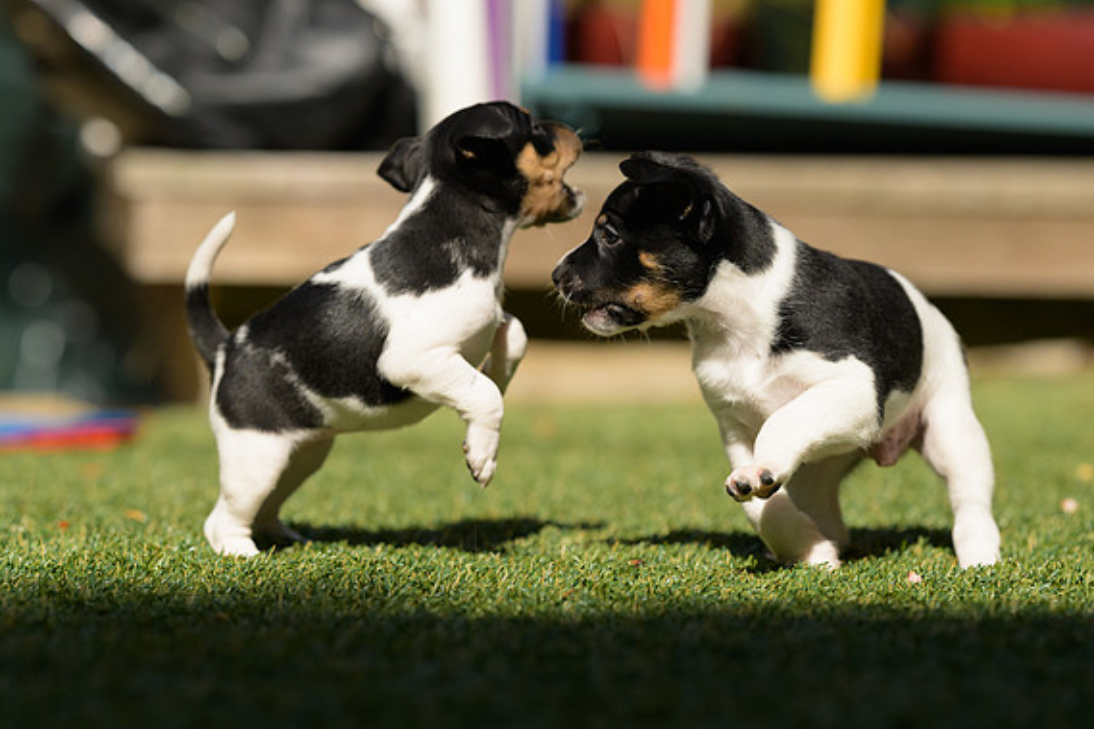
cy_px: 289
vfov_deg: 6.5
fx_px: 6410
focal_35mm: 211
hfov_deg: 9.8
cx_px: 493
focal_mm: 135
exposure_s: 1/12800
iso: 800
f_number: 2.8
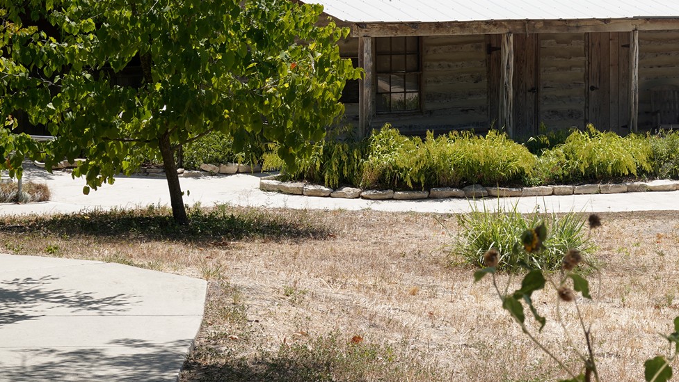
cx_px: 617
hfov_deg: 20.3
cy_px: 102
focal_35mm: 103
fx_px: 1854
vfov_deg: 11.7
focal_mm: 48
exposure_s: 1/100
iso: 100
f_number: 11
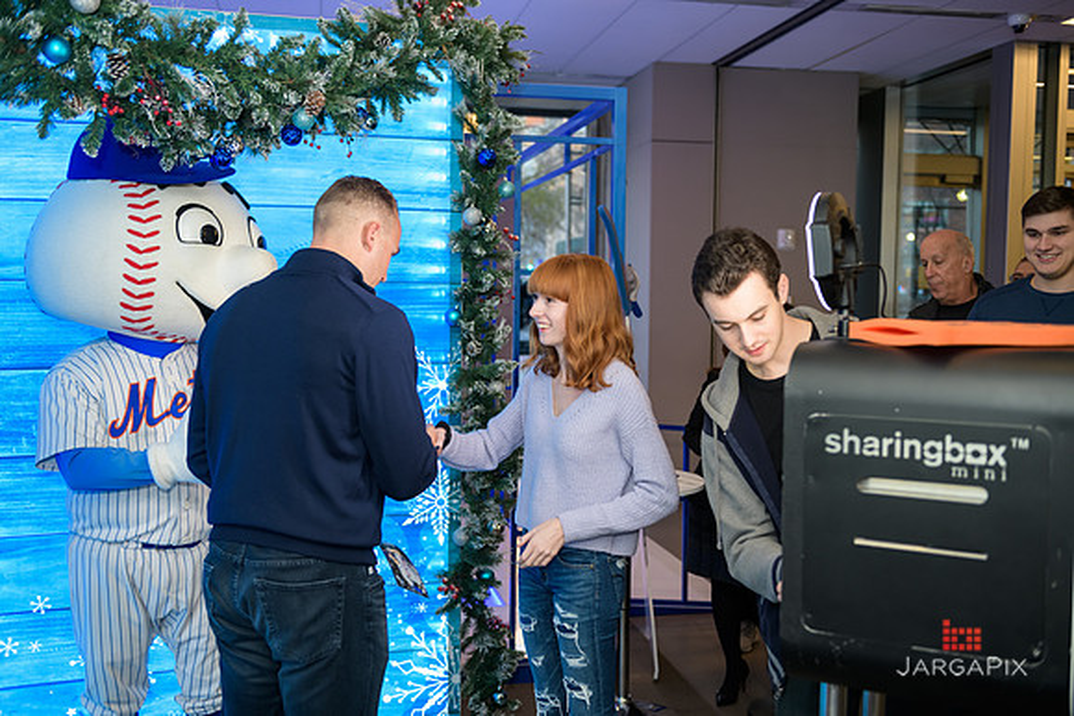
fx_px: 1134
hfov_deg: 50.7
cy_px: 358
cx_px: 537
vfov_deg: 35.1
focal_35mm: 38
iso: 400
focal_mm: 38
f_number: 3.2
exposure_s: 1/125
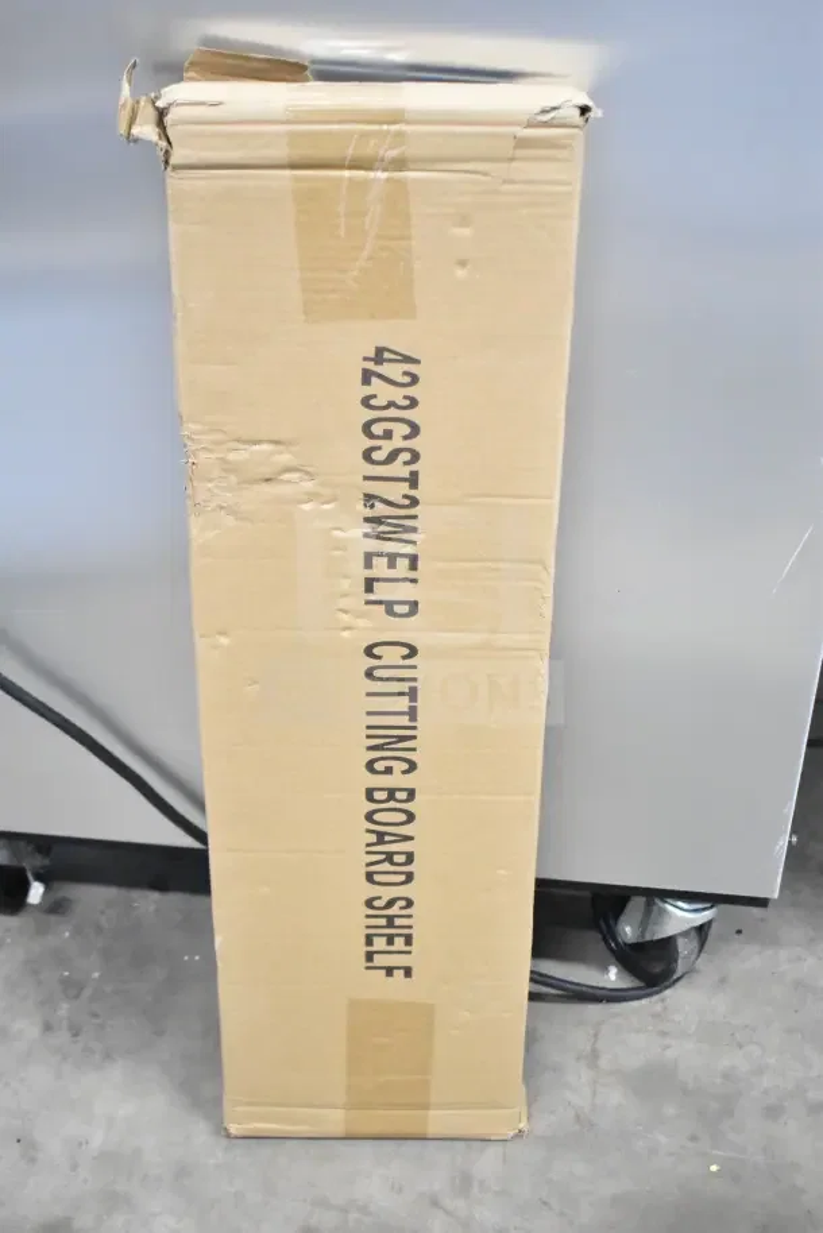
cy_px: 616
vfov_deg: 38.9
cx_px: 412
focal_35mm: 51
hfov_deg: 26.5
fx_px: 1747
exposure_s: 1/50
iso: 7200
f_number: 4.5
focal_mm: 34
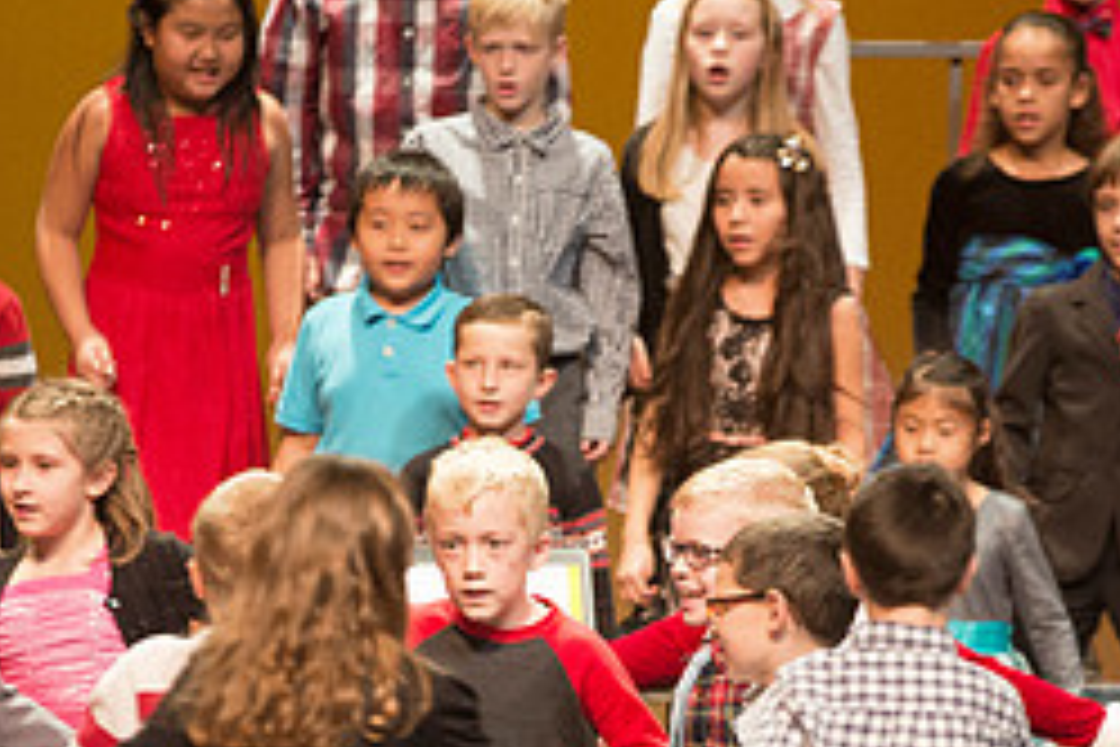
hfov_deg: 4.4
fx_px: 14497
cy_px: 754
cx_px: 495
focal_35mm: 466
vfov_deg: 2.9
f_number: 2.8
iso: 2500
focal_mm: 200
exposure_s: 1/200
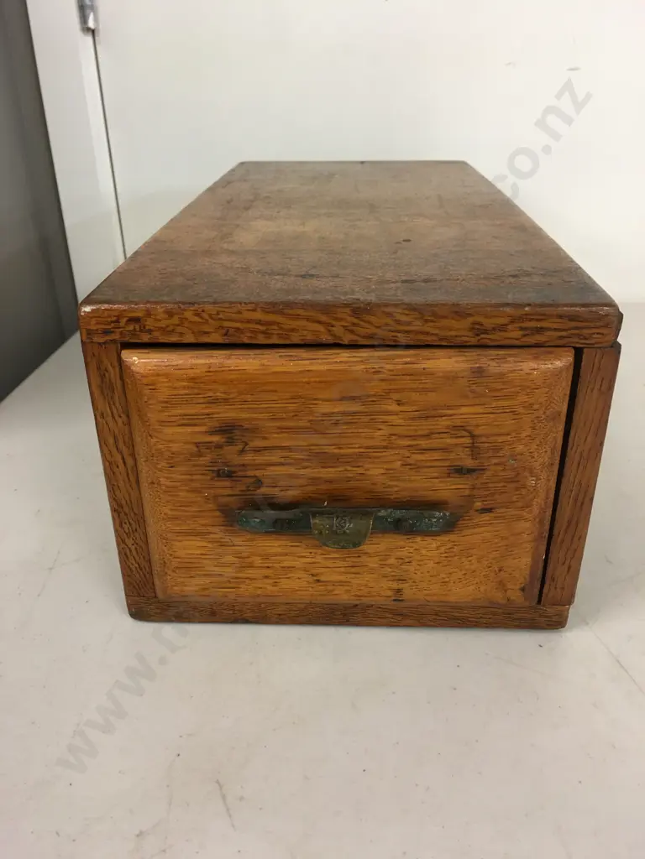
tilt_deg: -25.6
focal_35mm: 29
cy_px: 430
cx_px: 322
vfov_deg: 61.7
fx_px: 720
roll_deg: +0.2
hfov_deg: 48.2
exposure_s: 1/17
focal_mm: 4.15
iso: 50
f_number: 2.2
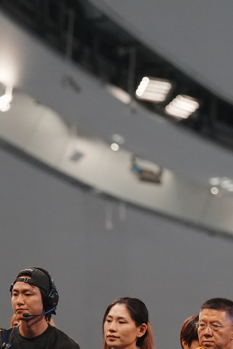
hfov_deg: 3.2
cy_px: 256
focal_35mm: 434
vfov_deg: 4.7
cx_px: 389
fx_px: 4213
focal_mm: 92
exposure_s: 1/1250
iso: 2000
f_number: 2
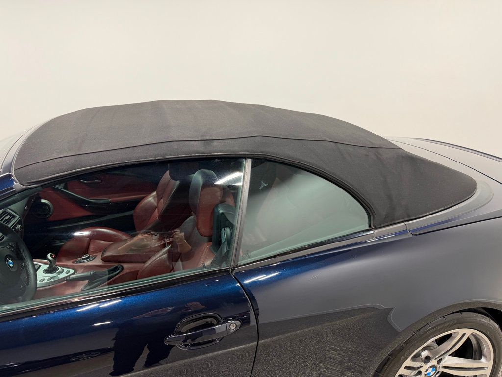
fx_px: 348
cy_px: 188
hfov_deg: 71.6
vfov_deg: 56.8
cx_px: 251
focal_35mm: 24
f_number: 1.78
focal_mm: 6.76
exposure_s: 1/120
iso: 80
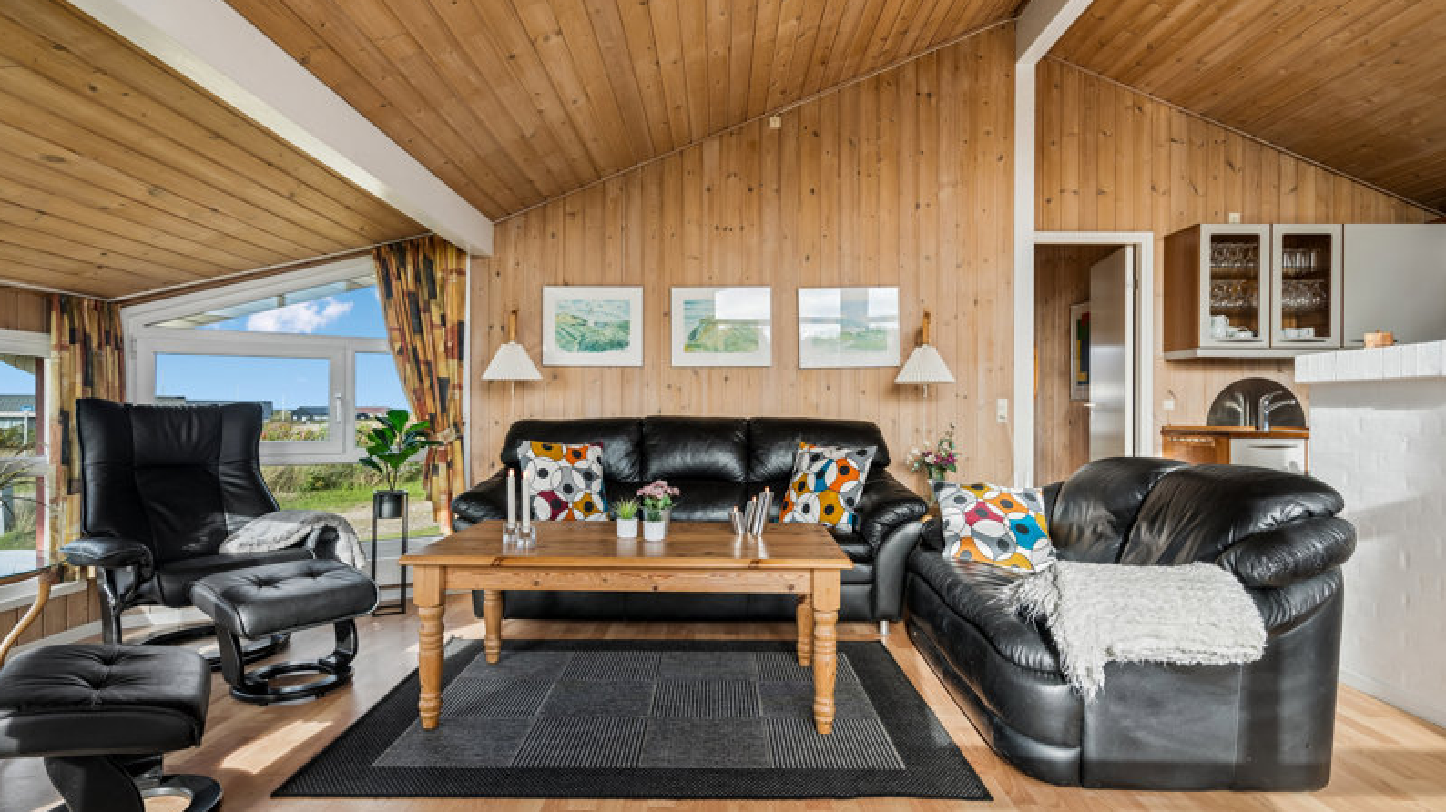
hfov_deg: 89.6
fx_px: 728
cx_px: 719
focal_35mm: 19
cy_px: 403
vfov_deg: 58.3
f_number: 6.3
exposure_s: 1/50
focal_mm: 18
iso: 400
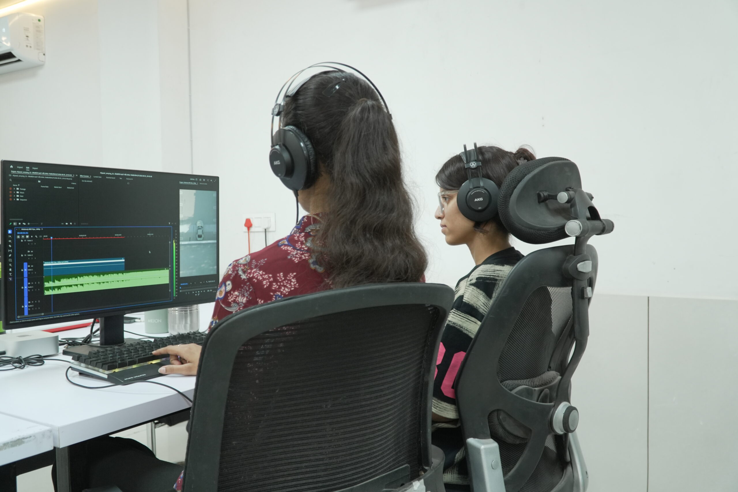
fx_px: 615
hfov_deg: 61.9
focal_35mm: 30
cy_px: 246
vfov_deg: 43.6
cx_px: 369
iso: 1000
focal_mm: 20
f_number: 4
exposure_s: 1/100
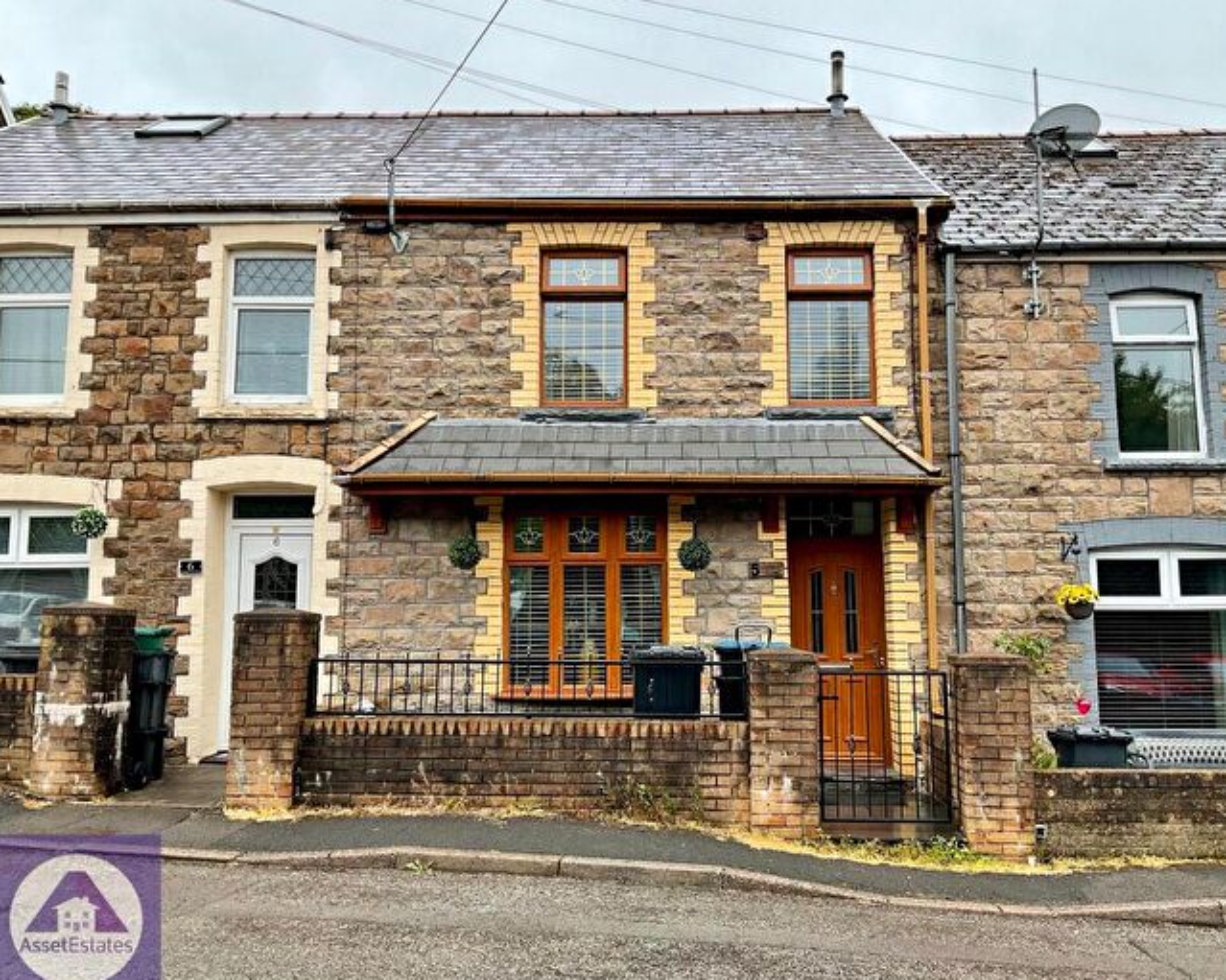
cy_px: 498
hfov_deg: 57.1
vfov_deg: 47.1
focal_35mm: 31
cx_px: 666
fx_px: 1125
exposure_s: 1/375
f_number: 1.8
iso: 16
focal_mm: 3
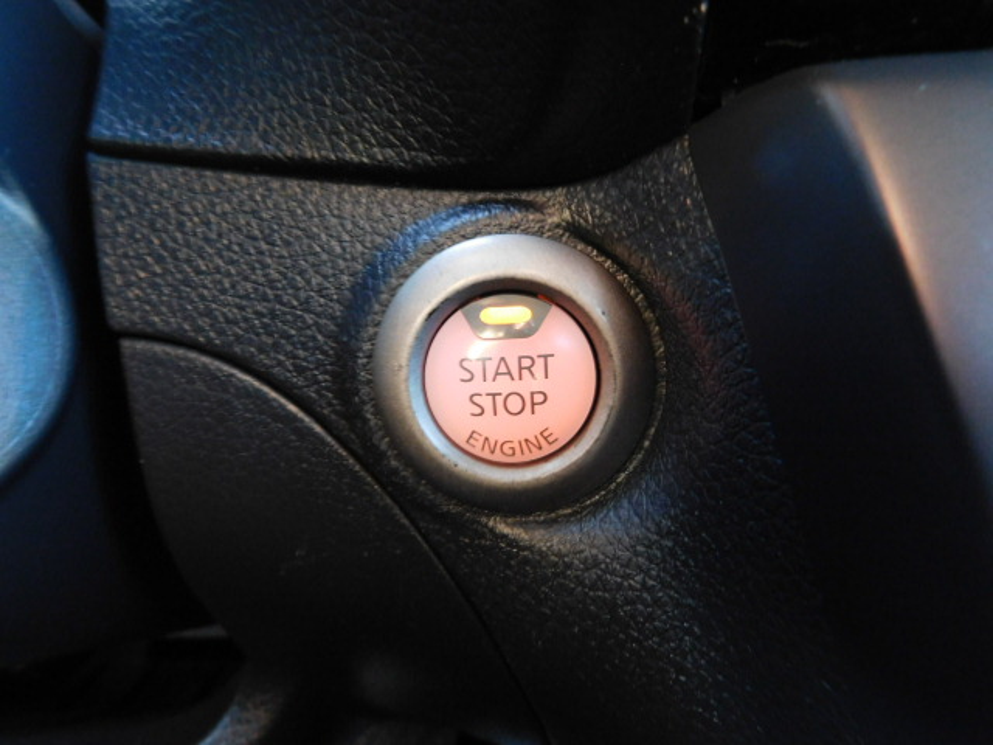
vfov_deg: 58.9
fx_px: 660
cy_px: 372
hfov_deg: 73.9
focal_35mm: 23
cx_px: 496
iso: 400
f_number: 3
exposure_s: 1/15
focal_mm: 4
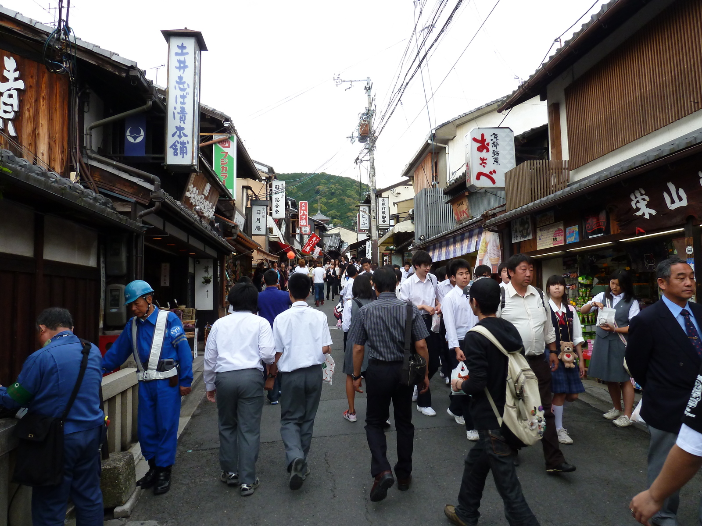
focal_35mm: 25
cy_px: 263
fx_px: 507
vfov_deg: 54.9
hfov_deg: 69.4
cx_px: 351
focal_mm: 4.1
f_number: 4
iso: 160
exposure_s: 1/200
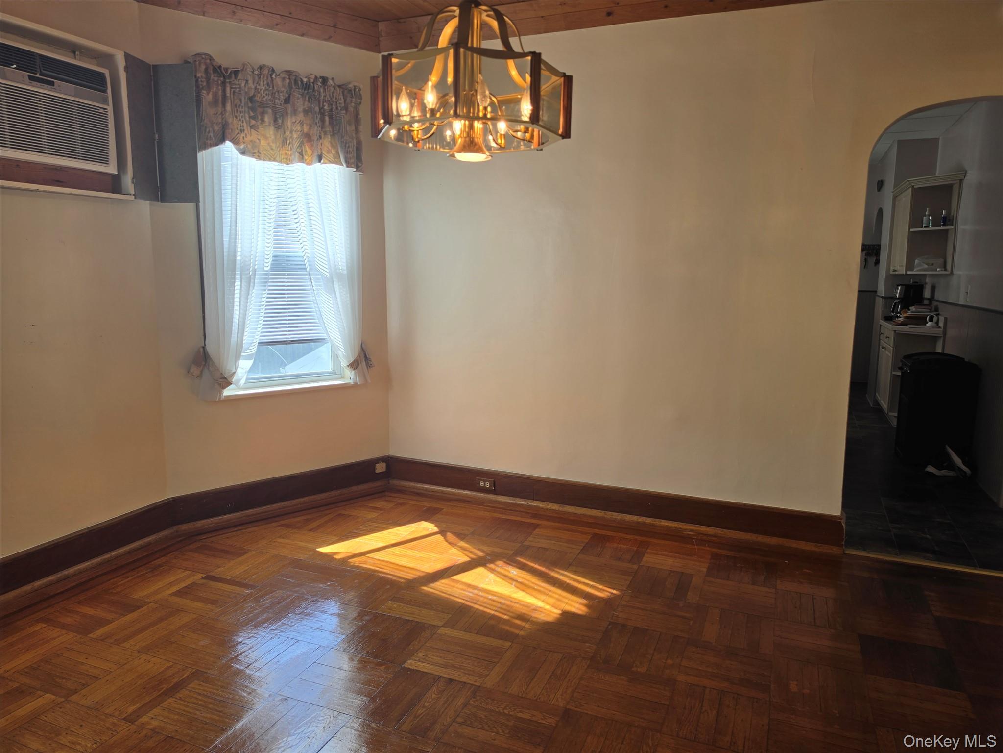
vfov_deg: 58.9
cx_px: 502
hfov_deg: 73.9
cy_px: 376
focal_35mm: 23
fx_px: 666
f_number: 1.4
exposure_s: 1/120
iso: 12
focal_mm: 6.5
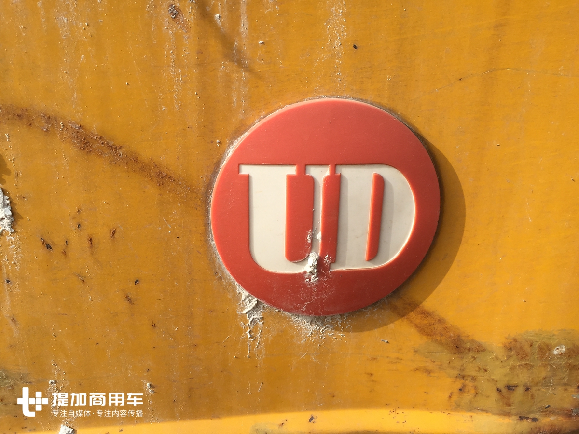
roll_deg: -1.0
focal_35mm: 29
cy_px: 217
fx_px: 485
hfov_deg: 61.7
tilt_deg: -15.6
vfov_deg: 48.2
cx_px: 290
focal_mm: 4.15
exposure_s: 1/1068
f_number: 2.2
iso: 32
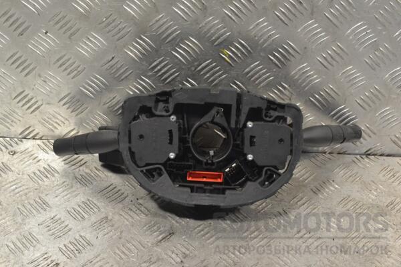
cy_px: 134
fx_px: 668
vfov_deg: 22.6
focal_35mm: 60
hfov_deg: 33.4
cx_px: 200
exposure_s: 1/250
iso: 3200
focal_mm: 40
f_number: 8
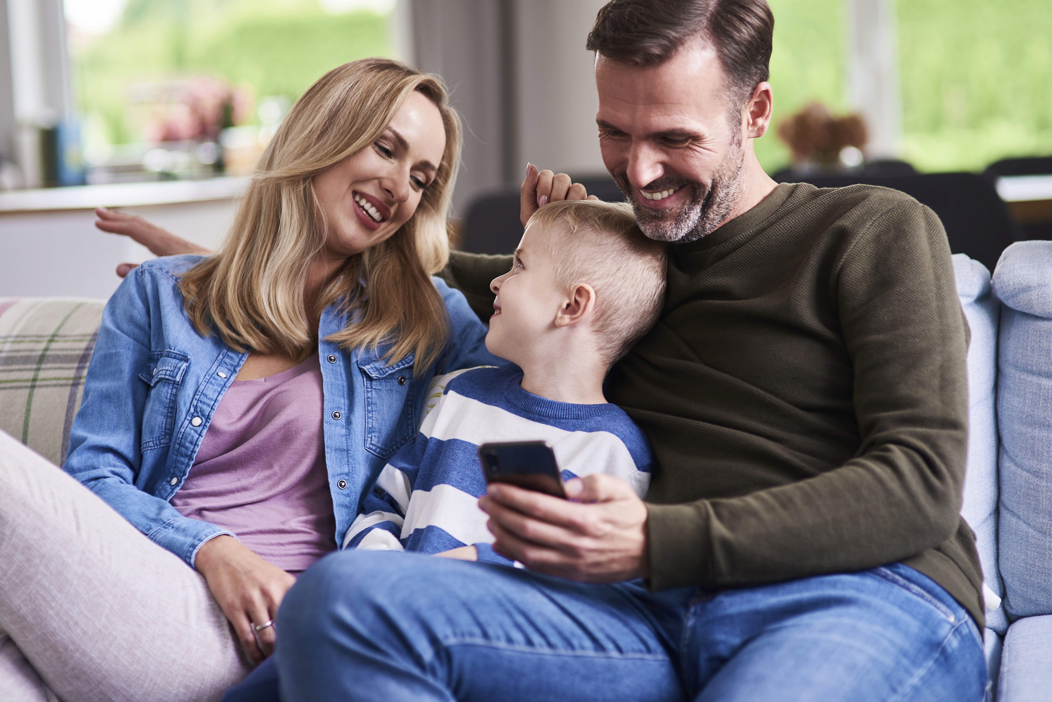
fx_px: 2485
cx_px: 526
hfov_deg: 23.9
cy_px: 351
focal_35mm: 85
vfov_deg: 16.1
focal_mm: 85
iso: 200
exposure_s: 1/125
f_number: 2.5
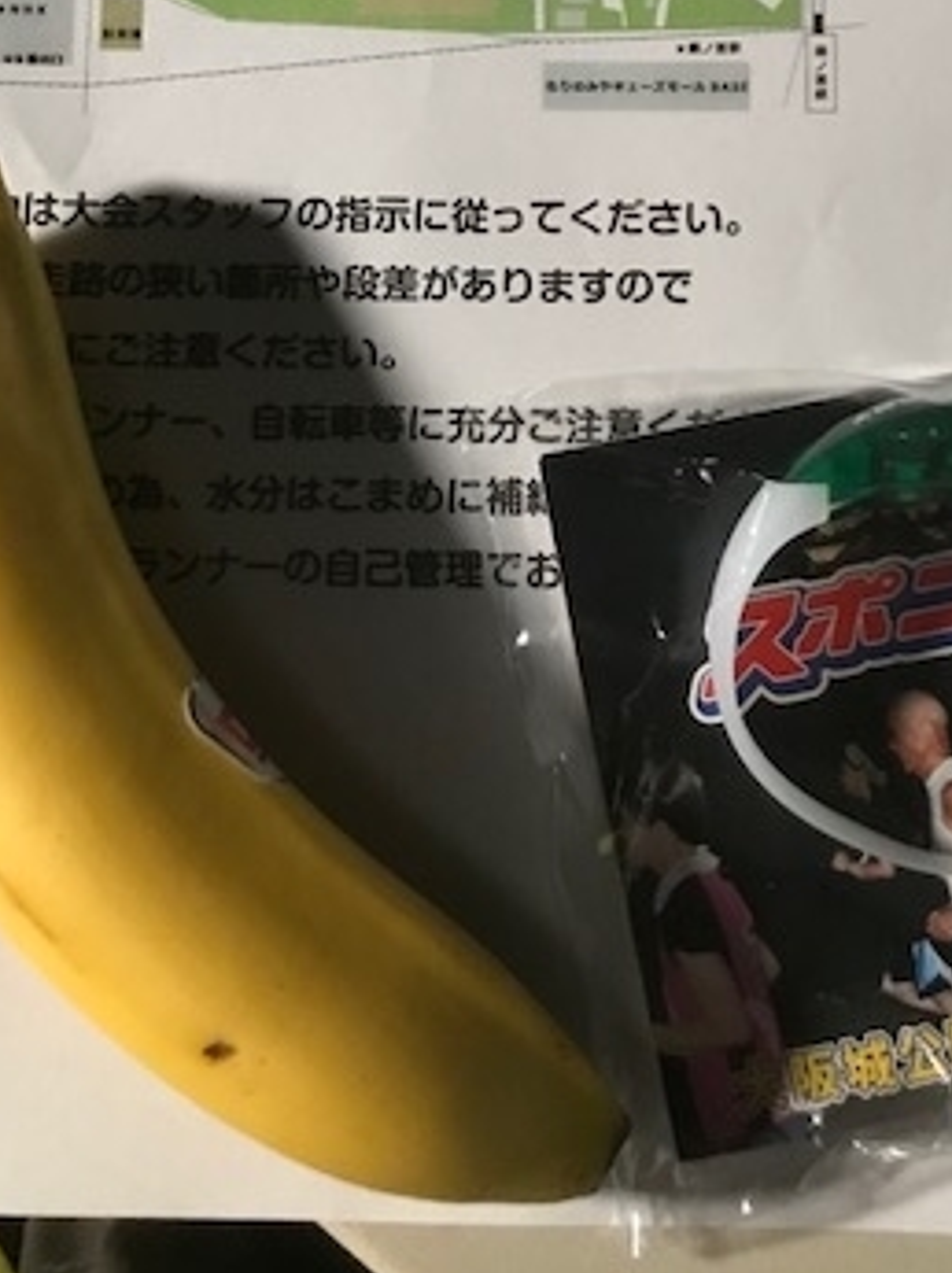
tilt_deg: -80.9
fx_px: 1910
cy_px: 244
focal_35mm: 52
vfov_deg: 35.6
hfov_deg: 28.0
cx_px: 432
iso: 100
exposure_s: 1/7
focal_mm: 3.99
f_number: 1.8
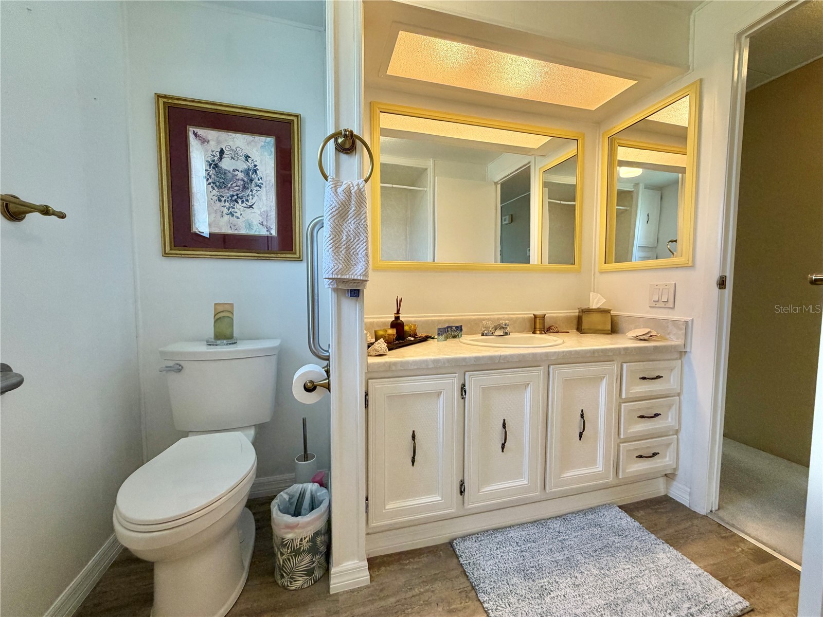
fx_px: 333
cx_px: 412
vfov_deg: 85.7
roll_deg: +0.1
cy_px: 308
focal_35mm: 14
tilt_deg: -3.7
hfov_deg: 102.1
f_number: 2.2
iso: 250
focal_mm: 2.22
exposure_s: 1/120
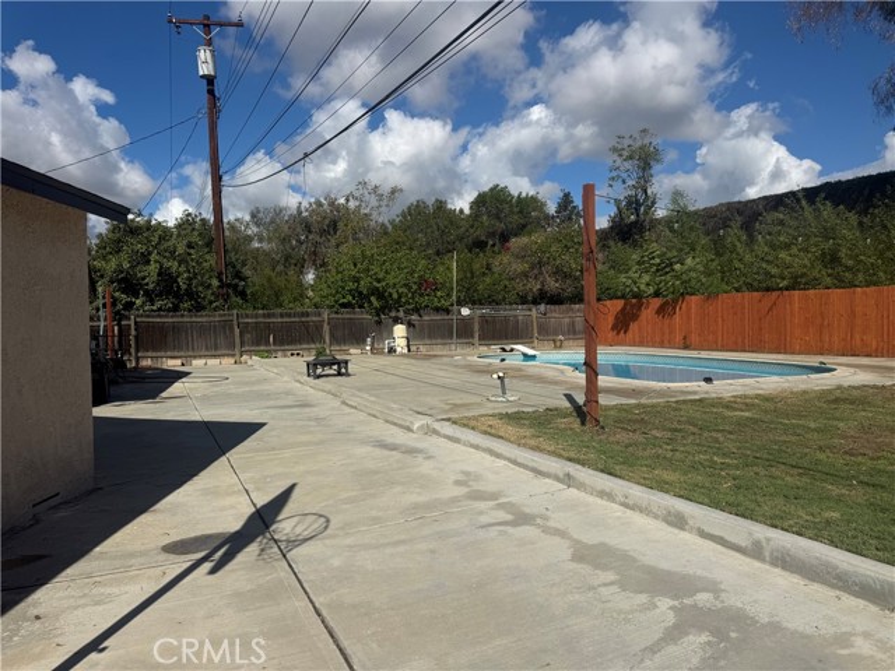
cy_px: 336
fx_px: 621
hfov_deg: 71.6
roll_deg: +1.2
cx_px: 448
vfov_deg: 56.8
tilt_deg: -0.4
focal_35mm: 24
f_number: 1.78
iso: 80
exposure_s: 1/9091
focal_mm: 6.76
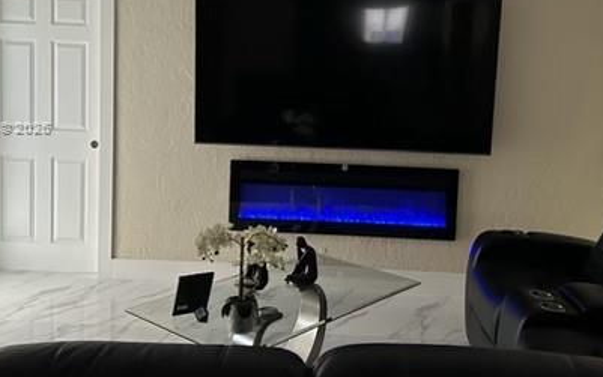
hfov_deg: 45.2
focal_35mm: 44
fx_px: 723
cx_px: 325
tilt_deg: -6.0
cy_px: 128
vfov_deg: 29.1
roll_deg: -1.2
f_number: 1.5
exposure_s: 1/60
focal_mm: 5.7
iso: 500
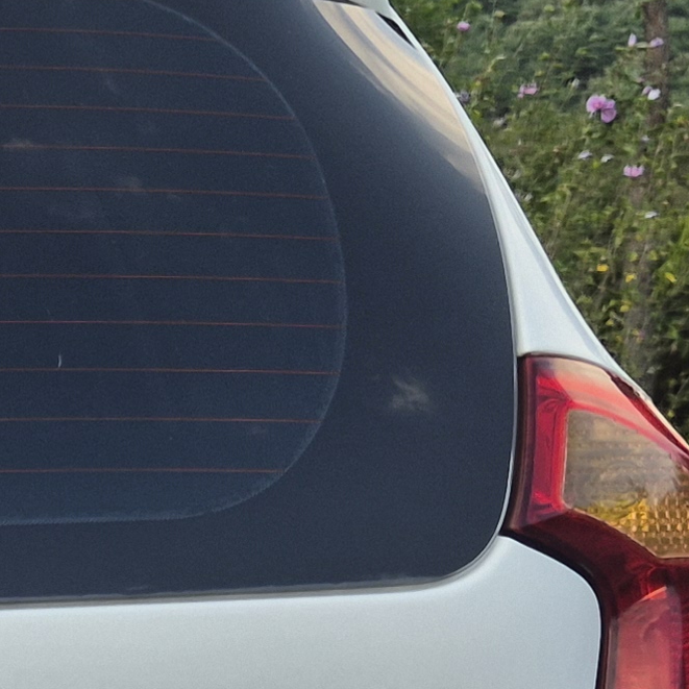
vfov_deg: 13.4
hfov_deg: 12.9
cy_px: 1003
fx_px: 2770
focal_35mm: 123
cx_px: -551
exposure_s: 1/363
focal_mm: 5.4
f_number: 1.8
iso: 25
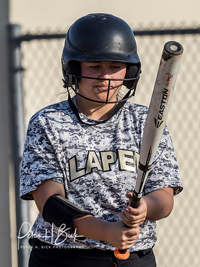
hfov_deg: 1.6
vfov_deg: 2.2
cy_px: 139
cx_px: 90
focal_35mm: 909
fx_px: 7011
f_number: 5.6
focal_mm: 300
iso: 400
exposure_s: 1/1600
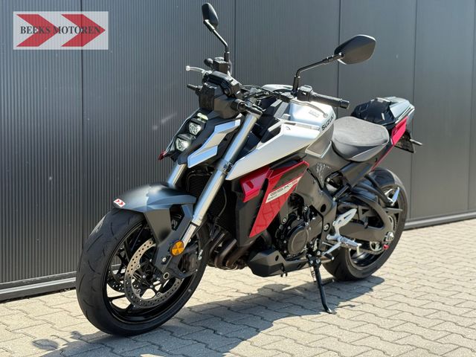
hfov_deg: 39.7
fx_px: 660
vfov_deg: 30.3
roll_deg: -0.4
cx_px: 238
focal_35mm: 48
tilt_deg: -2.4
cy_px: 178
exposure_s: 1/1403
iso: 100
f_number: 1.78
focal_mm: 6.76
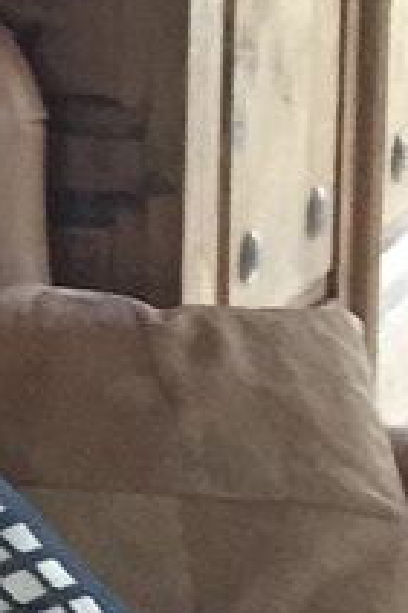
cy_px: 306
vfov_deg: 9.0
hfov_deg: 5.6
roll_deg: +2.1
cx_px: -906
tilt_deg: -13.5
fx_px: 3882
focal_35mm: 228
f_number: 2.2
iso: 250
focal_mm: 4.15
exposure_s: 1/20
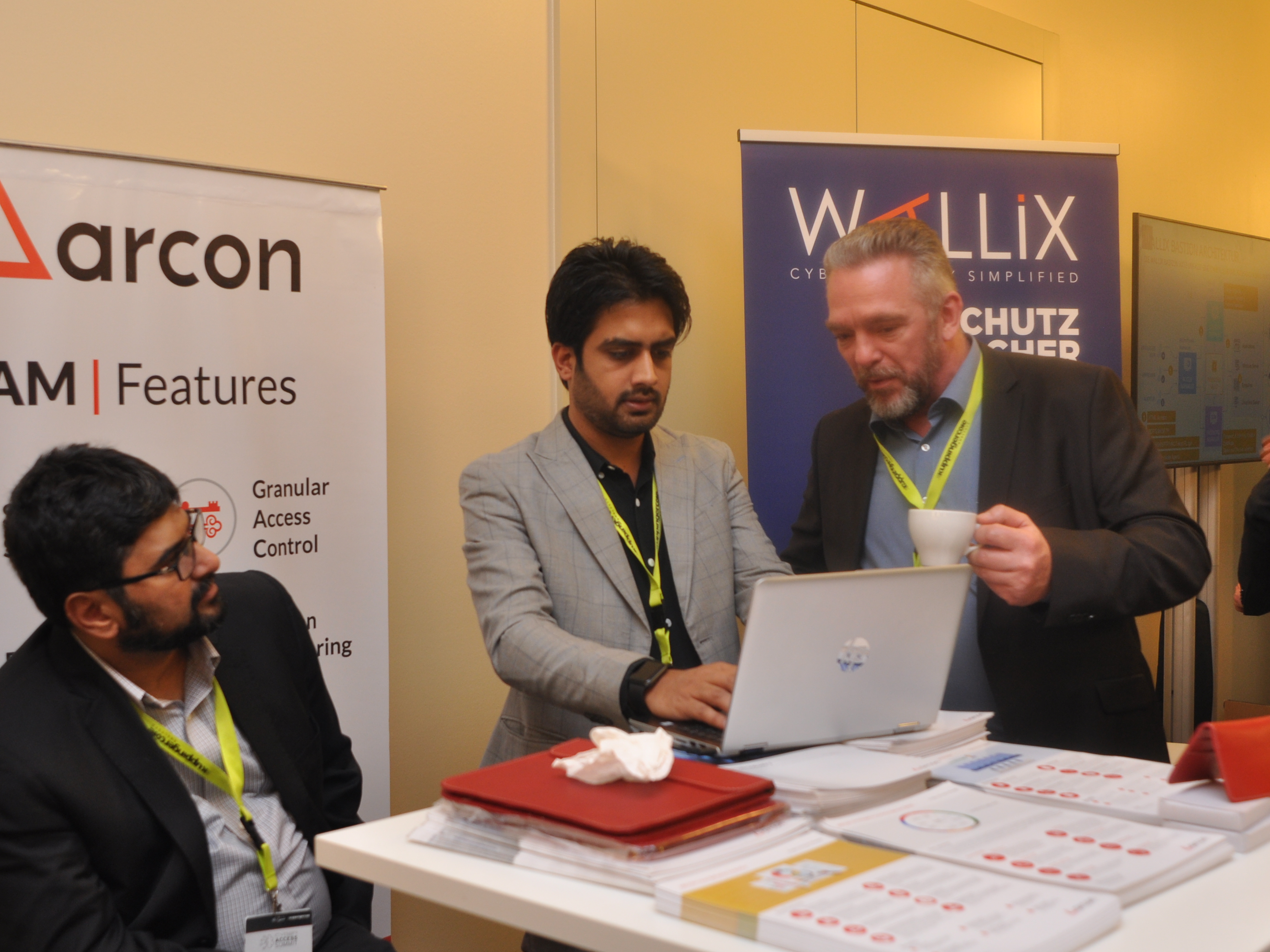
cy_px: 483
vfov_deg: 36.0
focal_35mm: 40
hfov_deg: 46.8
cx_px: 627
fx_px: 1468
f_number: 4.5
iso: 400
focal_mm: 24
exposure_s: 1/60
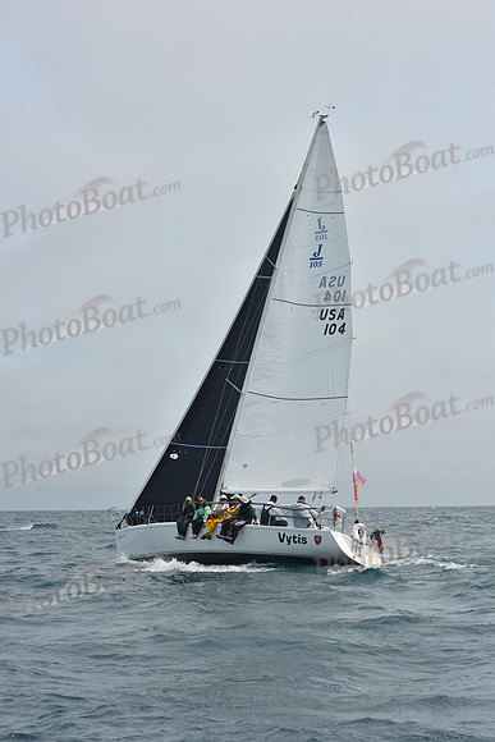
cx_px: 248
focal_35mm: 70
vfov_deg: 28.8
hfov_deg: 19.5
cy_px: 371
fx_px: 1443
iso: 250
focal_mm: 70
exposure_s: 1/800
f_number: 11
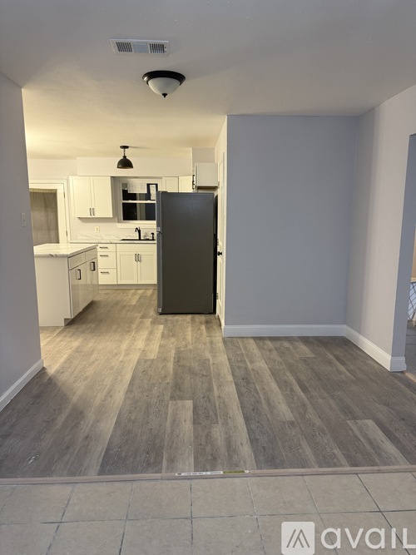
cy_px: 278
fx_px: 385
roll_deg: +0.0
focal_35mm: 24
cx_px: 208
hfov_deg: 56.8
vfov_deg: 71.6
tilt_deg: -6.7
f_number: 1.78
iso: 200
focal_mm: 6.76
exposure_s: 1/60
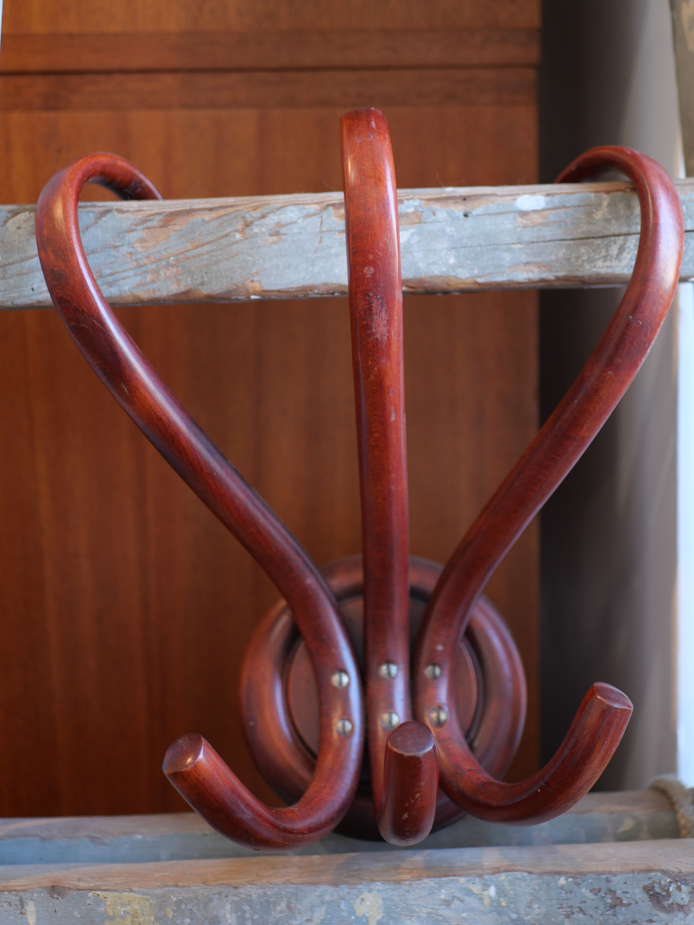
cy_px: 462
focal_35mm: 50
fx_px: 1337
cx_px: 347
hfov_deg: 29.1
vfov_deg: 38.2
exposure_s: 1/60
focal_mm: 25
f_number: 1.7
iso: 250
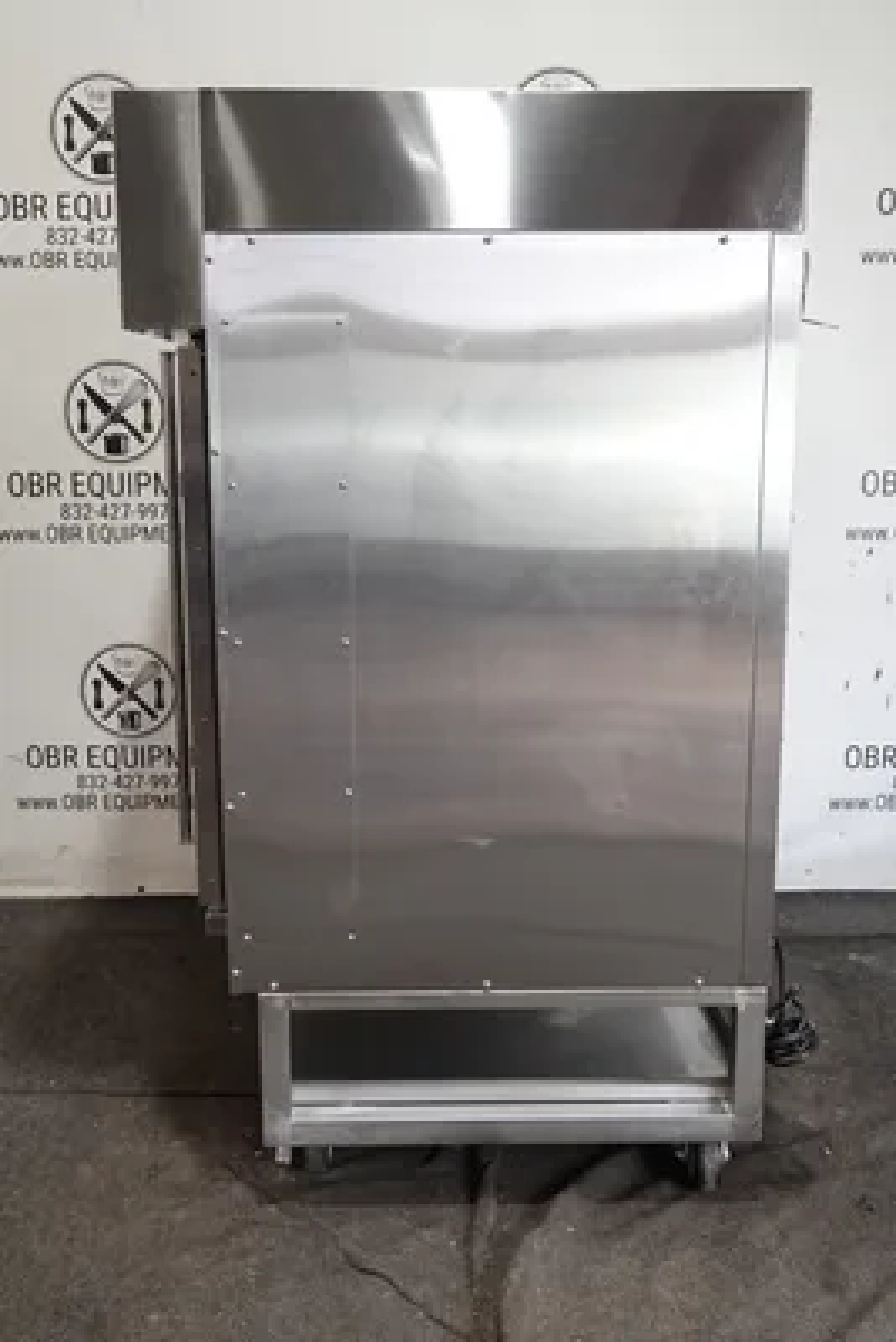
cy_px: 671
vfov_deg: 53.1
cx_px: 448
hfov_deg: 36.9
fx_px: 1343
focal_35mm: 36
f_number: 3.5
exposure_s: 1/40
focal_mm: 13.29
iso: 500
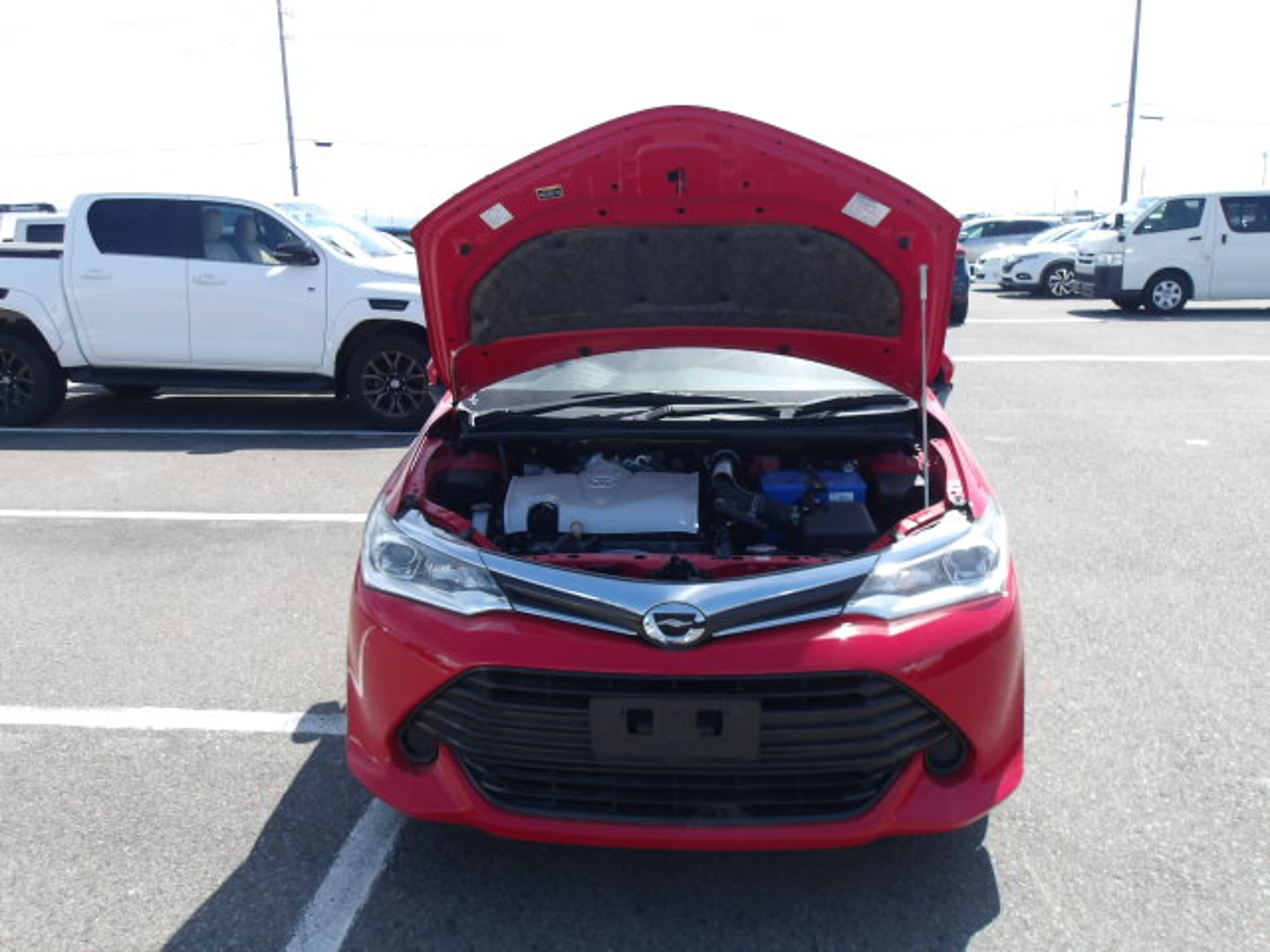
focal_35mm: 27
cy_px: 476
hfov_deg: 65.3
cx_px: 635
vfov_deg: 51.4
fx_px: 991
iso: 100
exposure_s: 1/60
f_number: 10.4
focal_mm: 4.9
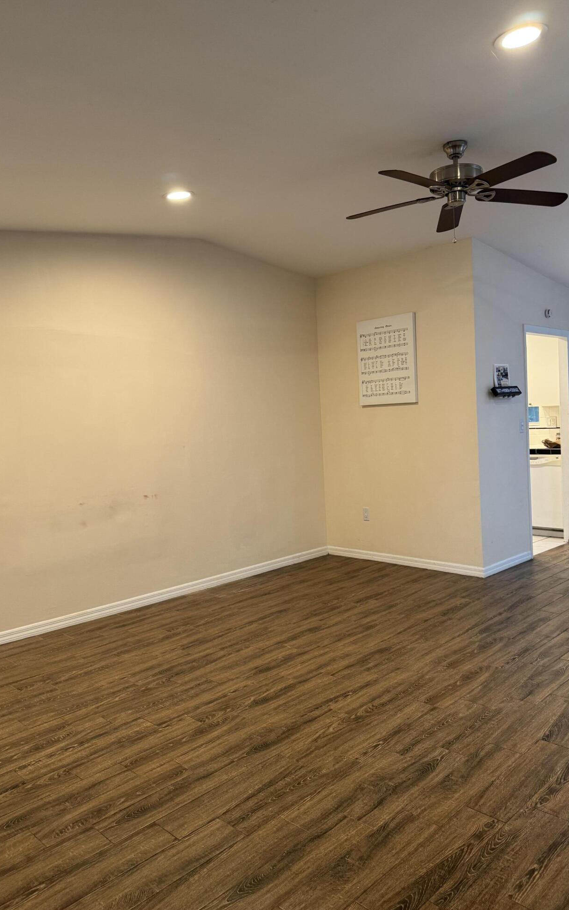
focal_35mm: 26
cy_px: 450
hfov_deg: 47.6
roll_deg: +3.5
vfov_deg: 70.4
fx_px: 645
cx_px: 302
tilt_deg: -4.4
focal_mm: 6.76
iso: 250
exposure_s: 1/60
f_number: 1.78
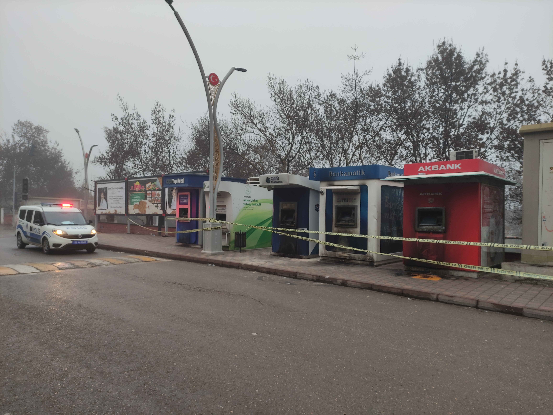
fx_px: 400
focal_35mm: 25
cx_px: 276
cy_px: 208
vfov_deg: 54.9
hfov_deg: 69.4
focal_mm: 5.43
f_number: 1.89
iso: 100
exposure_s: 1/101
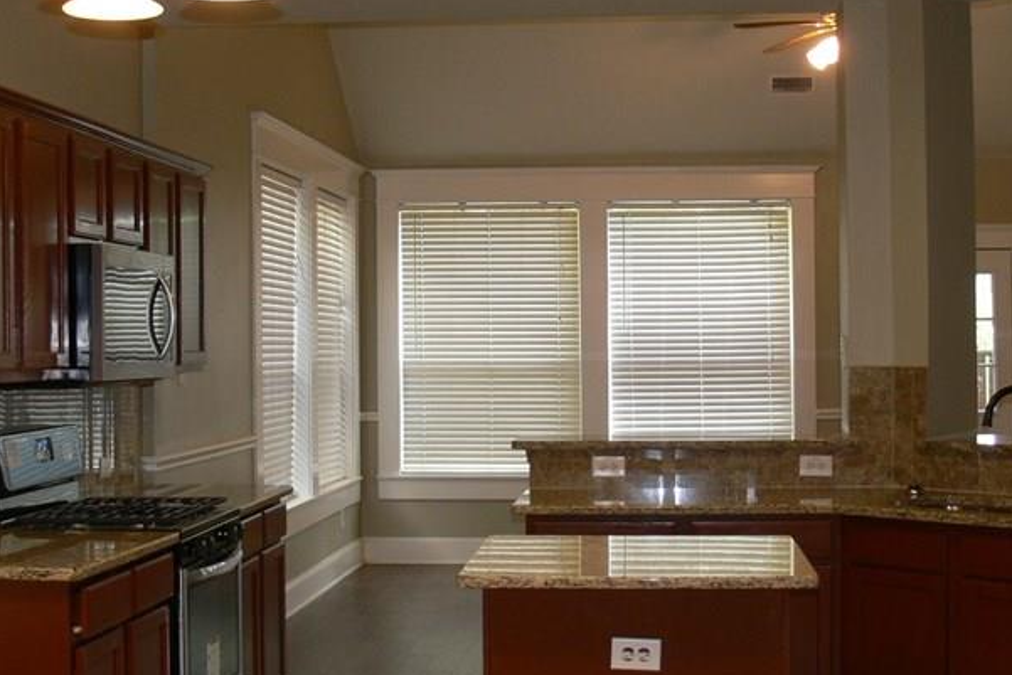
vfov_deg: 21.9
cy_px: 306
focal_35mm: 62
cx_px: 561
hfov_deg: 32.3
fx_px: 1743
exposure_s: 1/30
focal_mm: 7.4
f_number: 2.8
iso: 100
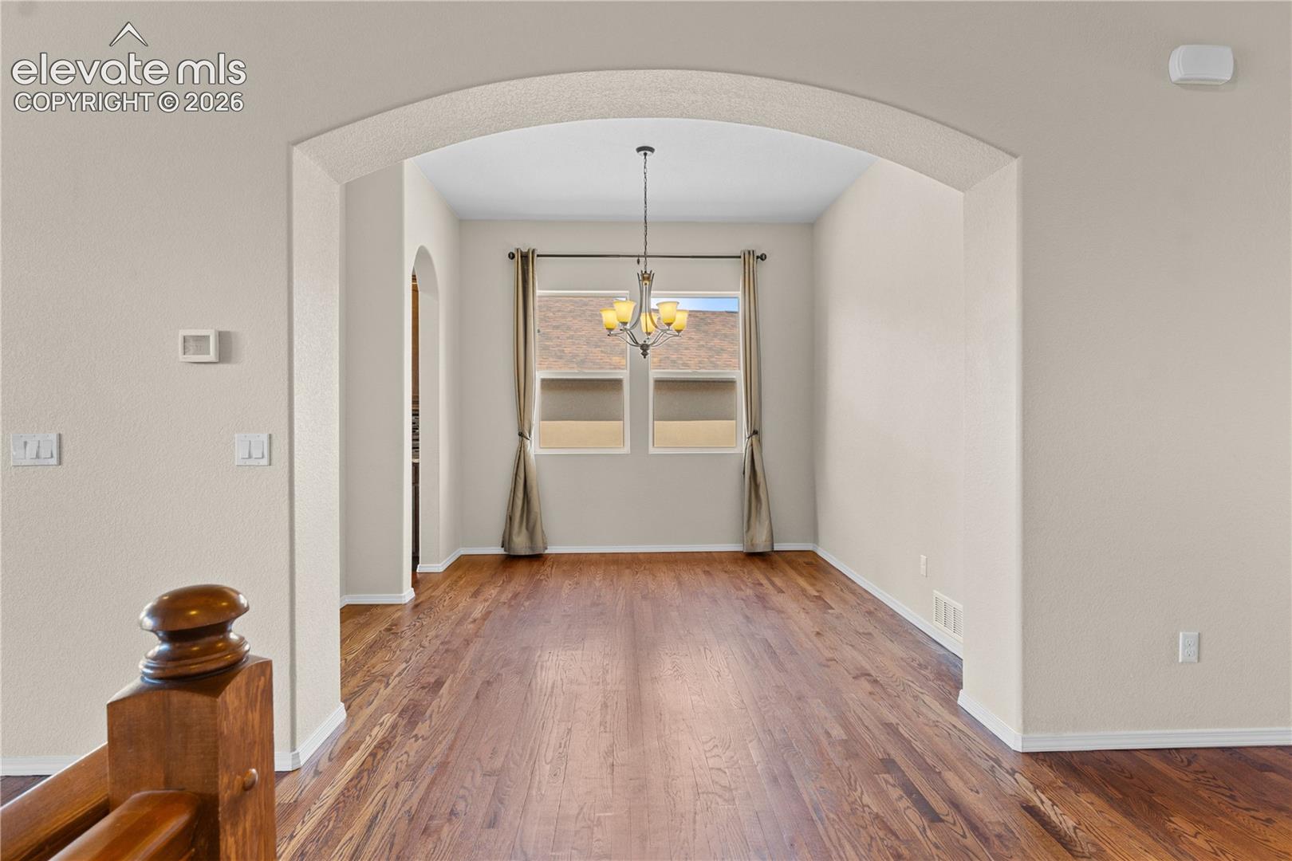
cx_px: 646
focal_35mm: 18
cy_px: 430
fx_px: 646
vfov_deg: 67.4
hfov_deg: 90.0
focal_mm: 12
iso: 320
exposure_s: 1/3
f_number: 8
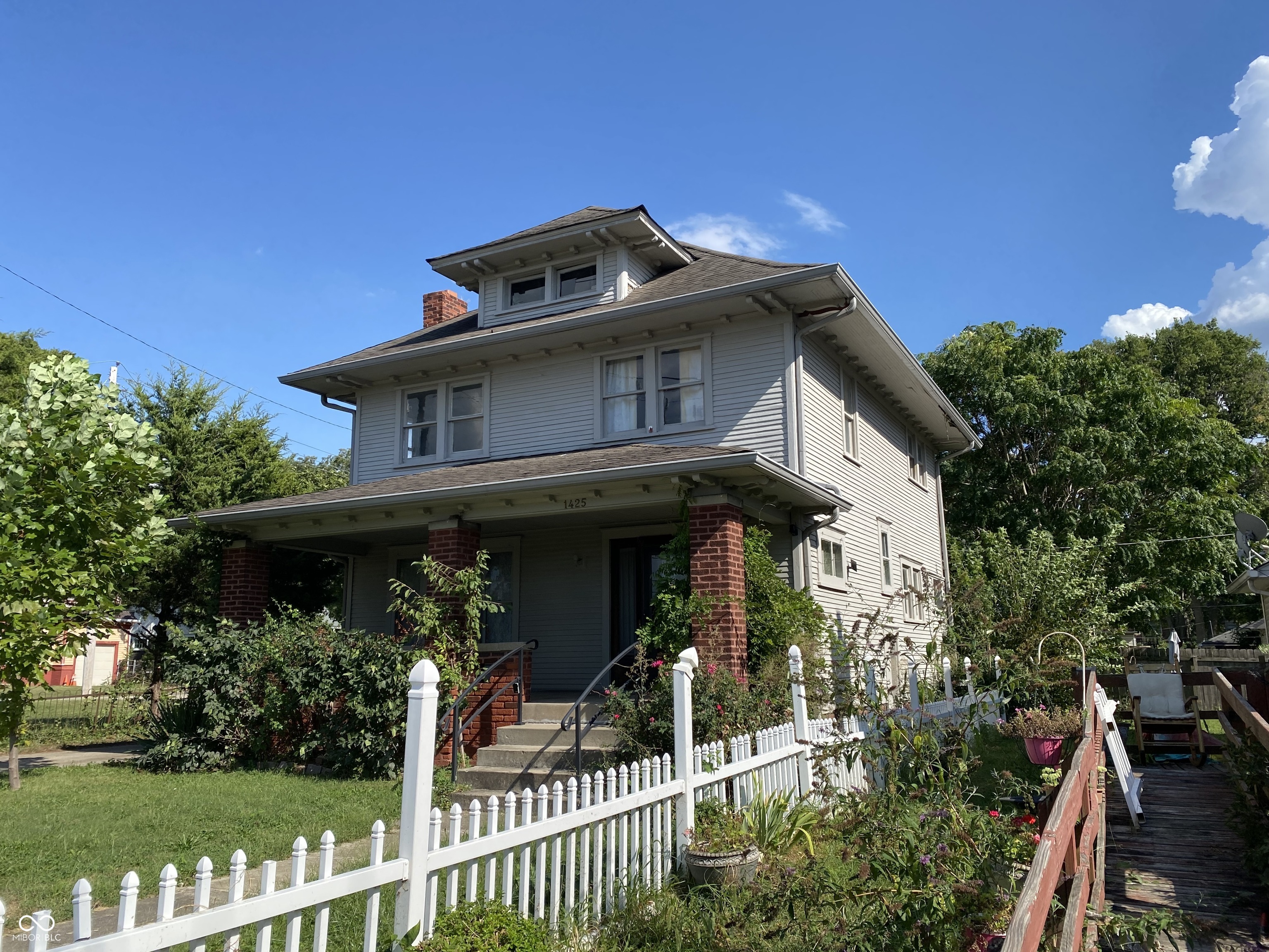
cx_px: 634
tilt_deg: +9.6
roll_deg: +0.7
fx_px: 953
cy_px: 476
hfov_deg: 67.3
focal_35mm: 26
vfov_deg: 53.1
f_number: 1.8
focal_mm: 4.25
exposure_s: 1/2410
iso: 32
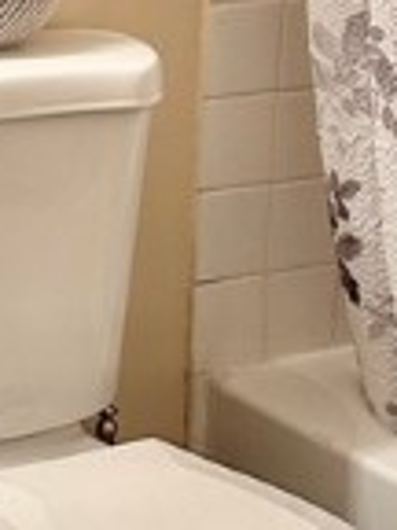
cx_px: -85
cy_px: 59
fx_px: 1957
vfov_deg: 15.2
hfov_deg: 11.3
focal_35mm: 128
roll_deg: -1.4
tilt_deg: -11.5
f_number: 1.78
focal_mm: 6.86
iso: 200
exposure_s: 1/60
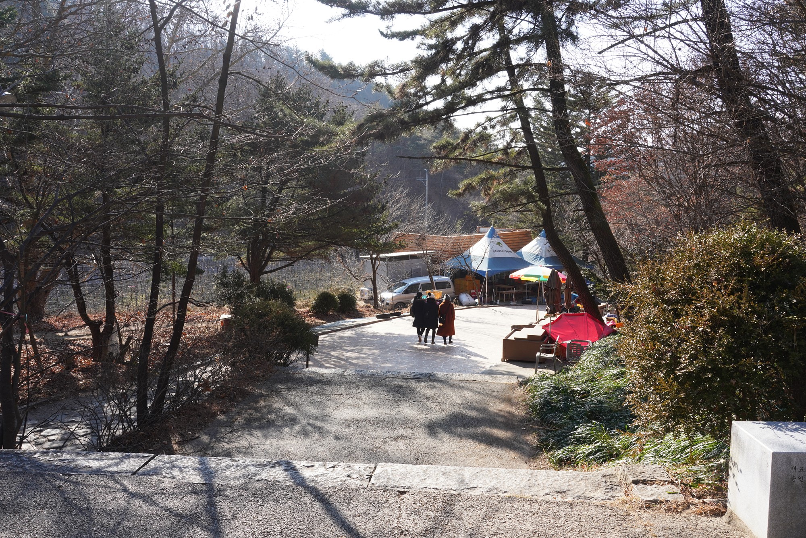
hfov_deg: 65.5
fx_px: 627
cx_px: 403
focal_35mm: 28
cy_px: 269
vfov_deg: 46.4
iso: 400
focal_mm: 28
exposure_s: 1/100
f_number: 14
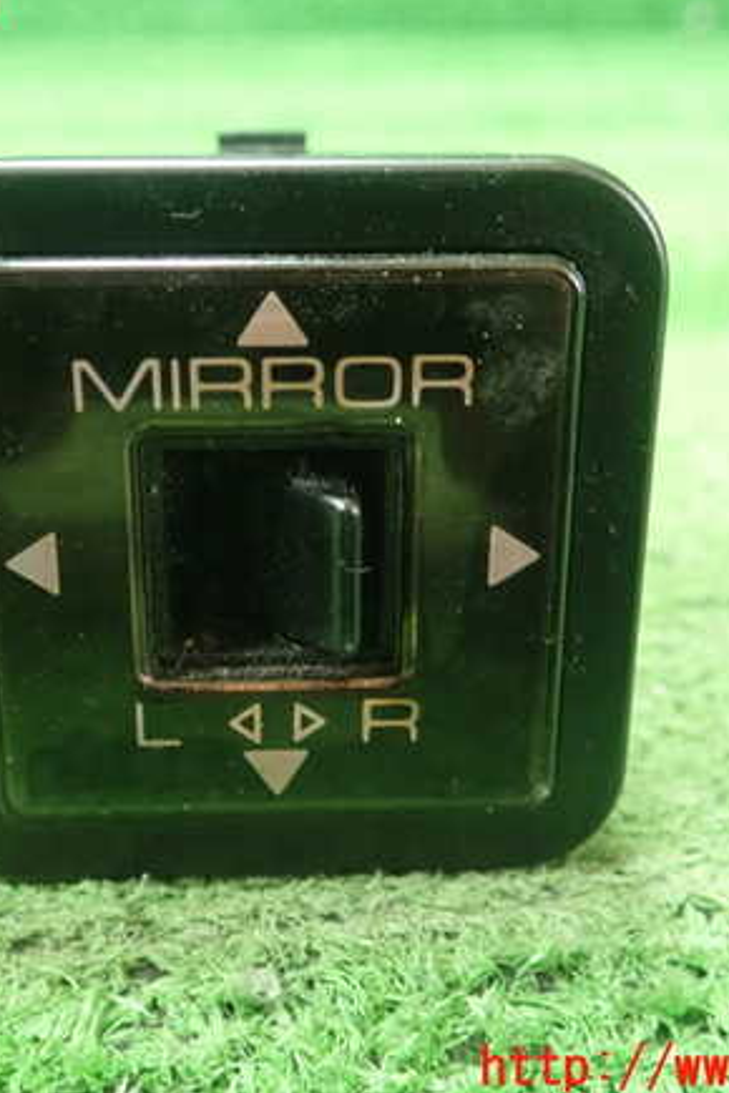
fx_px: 1306
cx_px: 294
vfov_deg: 45.4
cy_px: 535
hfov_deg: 31.1
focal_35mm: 43
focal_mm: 5.5
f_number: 2.3
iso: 800
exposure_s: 1/60
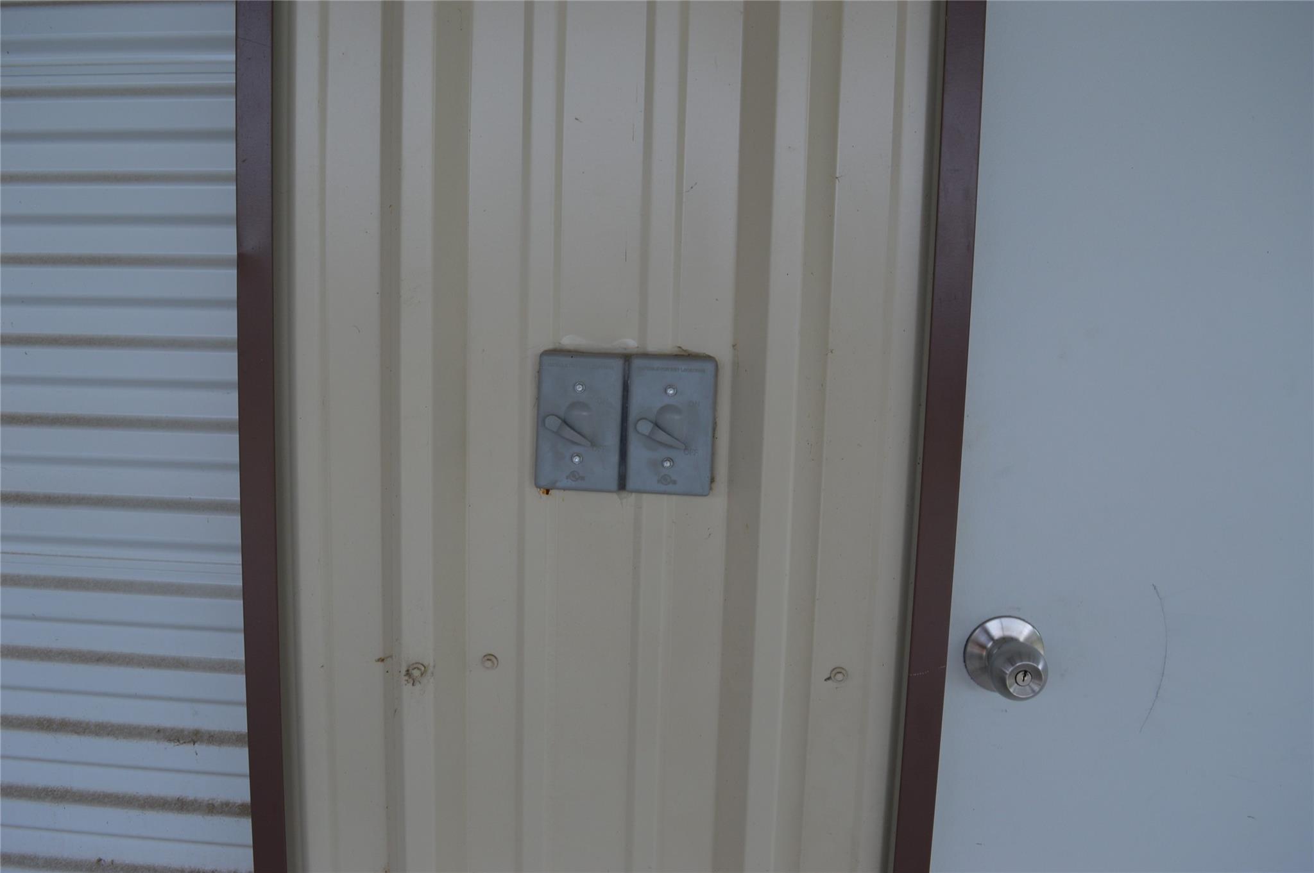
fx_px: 984
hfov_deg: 67.4
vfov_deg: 47.8
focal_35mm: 27
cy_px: 436
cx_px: 657
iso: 220
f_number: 5.6
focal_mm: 18
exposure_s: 1/60
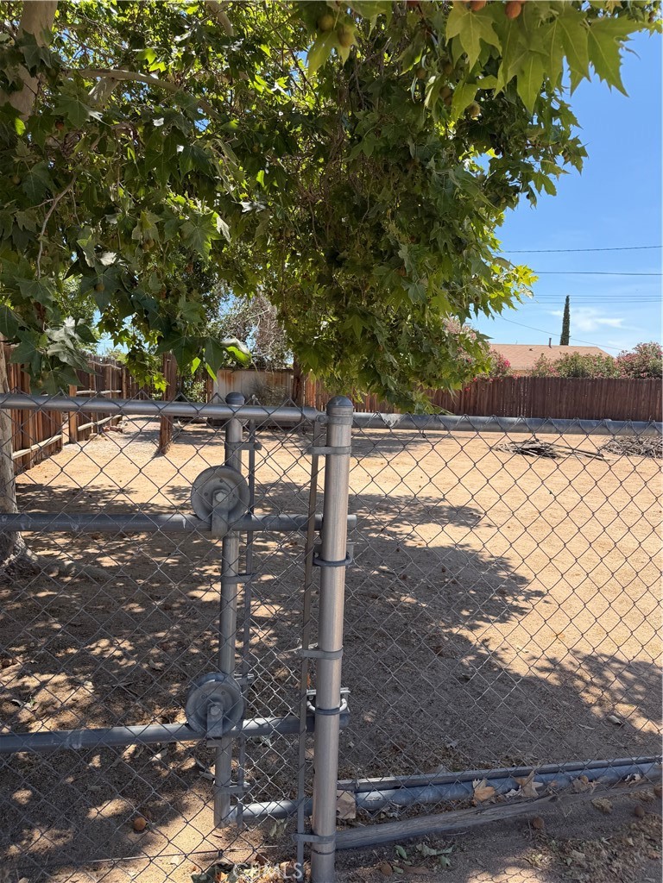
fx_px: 613
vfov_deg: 71.6
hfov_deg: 56.8
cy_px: 442
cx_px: 332
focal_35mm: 24
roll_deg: -2.4
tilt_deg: -2.9
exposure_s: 1/2445
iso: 80
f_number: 1.78
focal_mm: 6.76
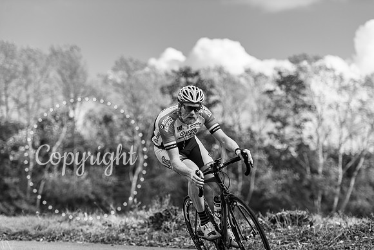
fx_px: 1247
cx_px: 187
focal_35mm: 120
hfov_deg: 17.1
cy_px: 125
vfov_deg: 11.4
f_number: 2.8
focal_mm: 120
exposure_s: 1/2000
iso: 160
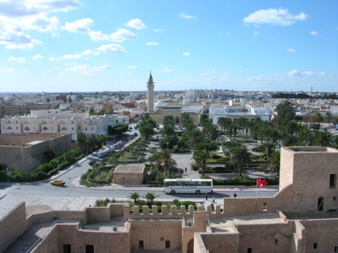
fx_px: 361
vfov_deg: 38.7
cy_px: 126
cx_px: 169
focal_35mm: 37
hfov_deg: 50.1
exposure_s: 1/525
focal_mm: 5.6
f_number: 4.5
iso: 100
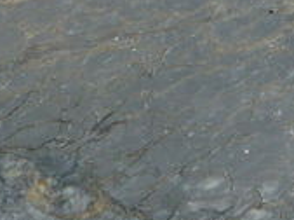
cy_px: -244
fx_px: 1509
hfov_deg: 11.1
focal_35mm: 178
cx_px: 118
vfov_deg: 7.9
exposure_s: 1/400
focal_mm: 5.2
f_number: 4
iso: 100
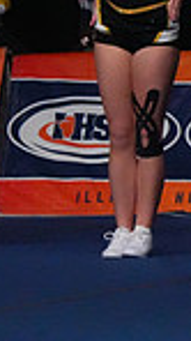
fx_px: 6669
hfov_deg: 1.6
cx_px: 561
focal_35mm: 739
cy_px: 33
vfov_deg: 2.9
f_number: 5.6
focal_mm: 180
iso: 16000
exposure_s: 1/1250
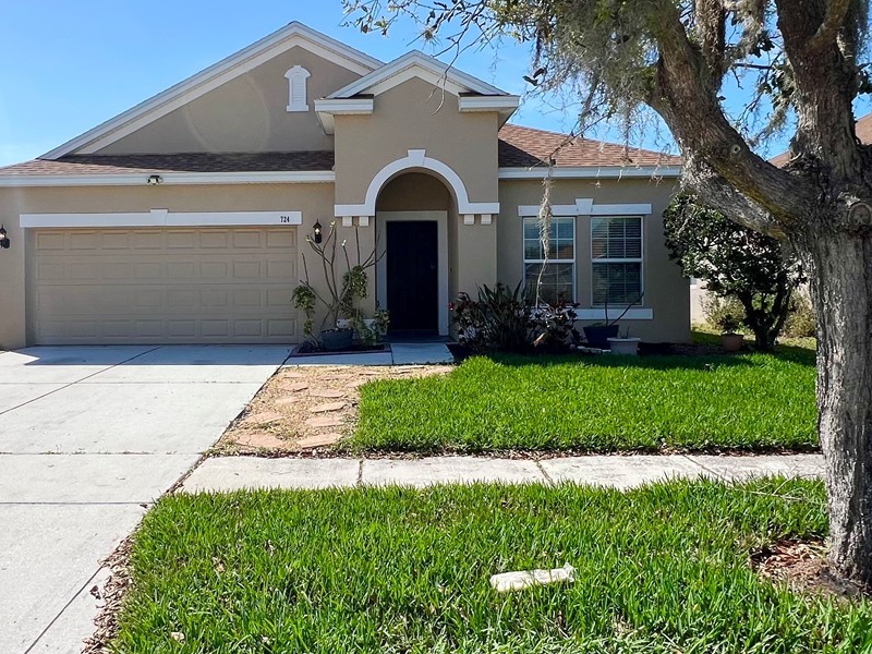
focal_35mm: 26
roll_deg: -0.8
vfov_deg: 53.0
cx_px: 351
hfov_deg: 66.7
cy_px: 302
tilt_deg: -0.1
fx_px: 655
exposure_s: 1/1754
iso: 32
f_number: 1.8
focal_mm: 1.57
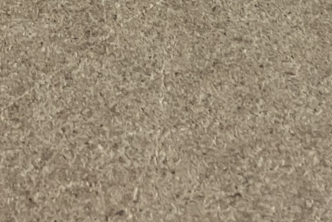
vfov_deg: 10.5
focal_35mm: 121
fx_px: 1116
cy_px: -212
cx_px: 155
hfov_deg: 16.9
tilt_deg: -51.6
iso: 400
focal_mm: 3.99
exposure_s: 1/25
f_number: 1.8
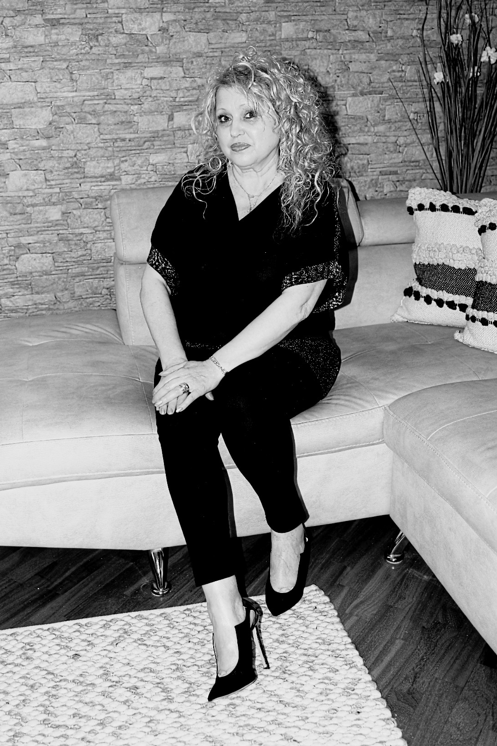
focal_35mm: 34
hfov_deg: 38.9
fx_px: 704
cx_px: 248
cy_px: 373
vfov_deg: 55.8
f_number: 2.8
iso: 800
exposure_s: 1/45
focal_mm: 22.7
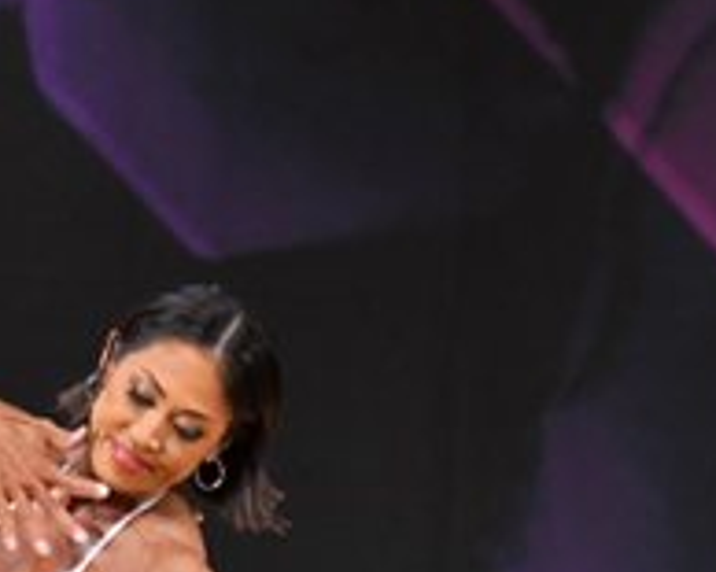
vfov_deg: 1.7
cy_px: 672
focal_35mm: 898
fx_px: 19020
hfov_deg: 2.2
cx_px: 482
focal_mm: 160
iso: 3200
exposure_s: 1/400
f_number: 5.6
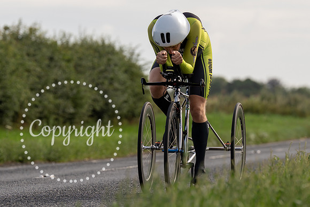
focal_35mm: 304
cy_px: 89
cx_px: 160
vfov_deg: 4.5
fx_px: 2616
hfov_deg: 6.8
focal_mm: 162
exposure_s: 1/1000
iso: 160
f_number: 4
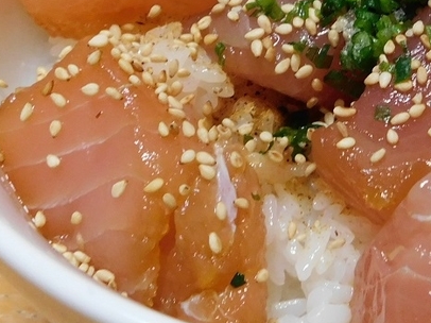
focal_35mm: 68
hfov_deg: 27.8
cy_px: 105
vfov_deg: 21.5
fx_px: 846
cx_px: 365
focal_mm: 4
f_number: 3
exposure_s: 1/30
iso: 400
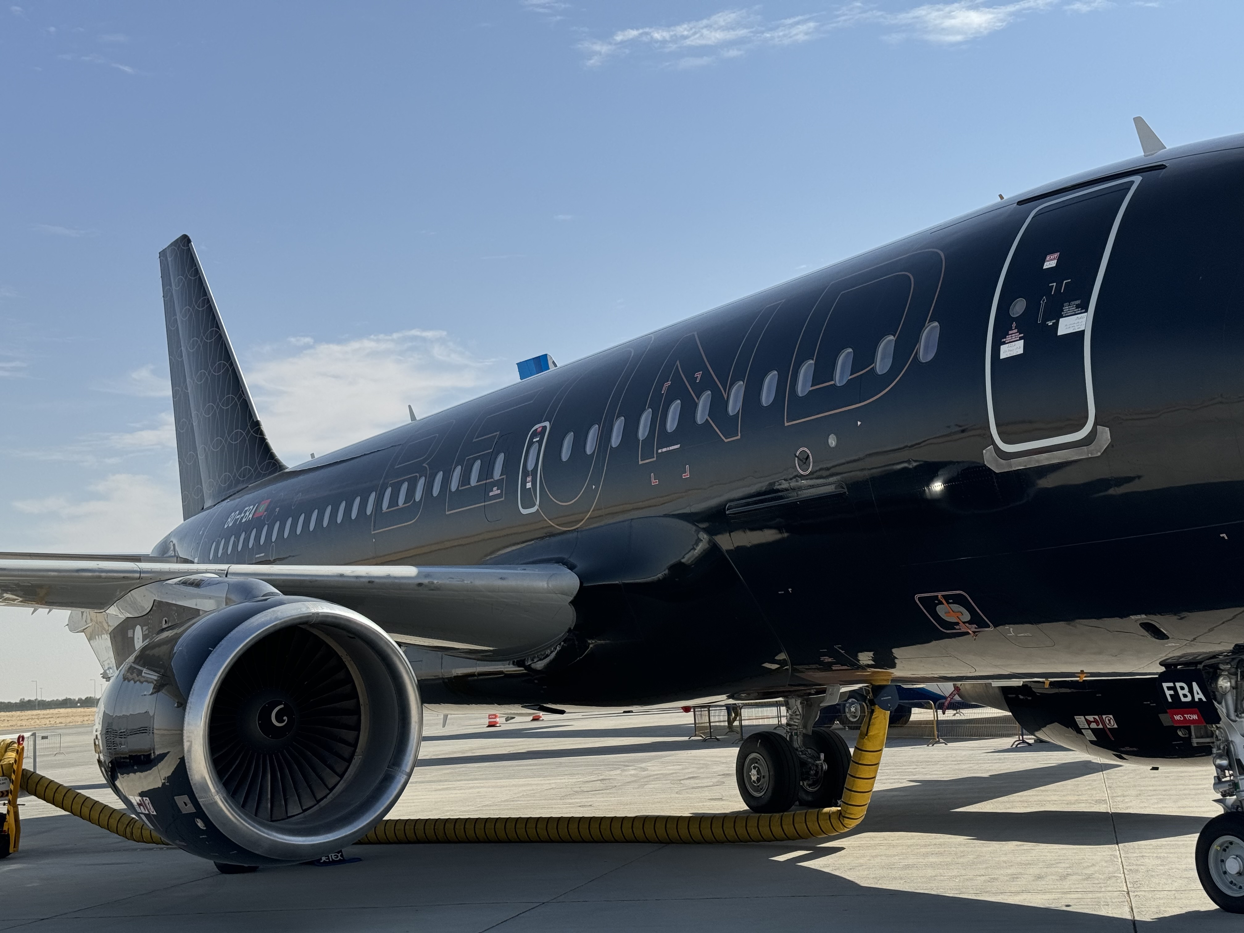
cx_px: 622
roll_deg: +2.9
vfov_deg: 30.3
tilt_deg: +7.3
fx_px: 1725
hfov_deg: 39.7
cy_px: 466
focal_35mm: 48
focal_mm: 6.86
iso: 64
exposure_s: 1/7937
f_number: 1.78
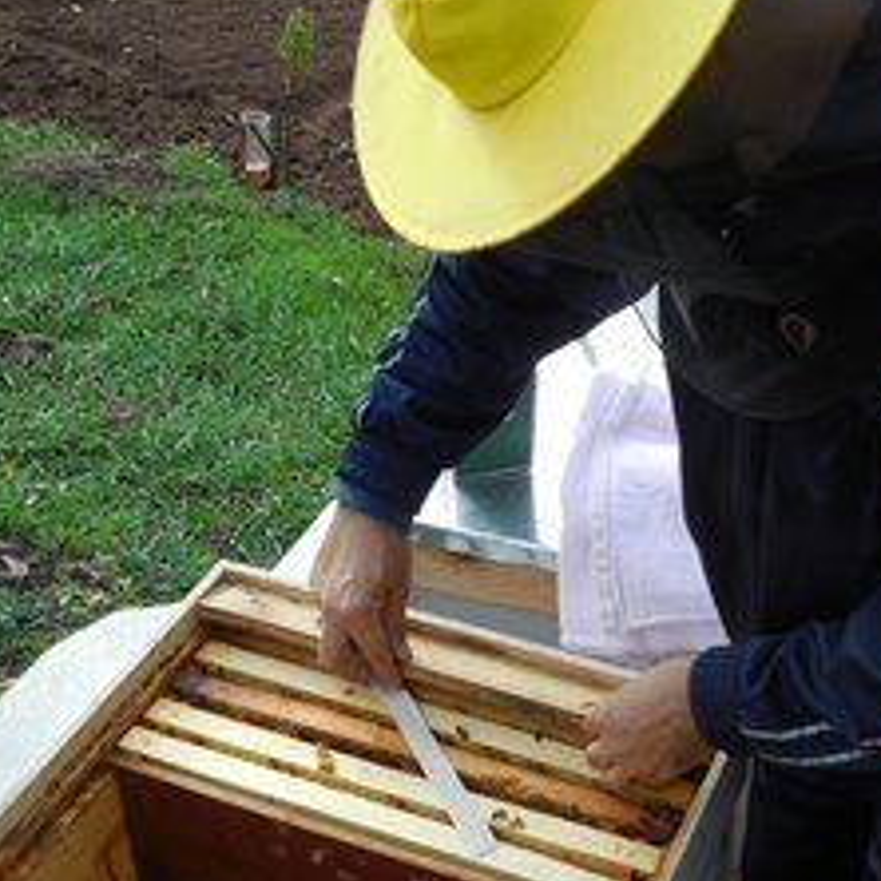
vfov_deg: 28.6
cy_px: 403
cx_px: 683
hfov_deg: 28.1
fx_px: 1728
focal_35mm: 60
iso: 125
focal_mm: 7.8
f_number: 3.9
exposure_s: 1/160
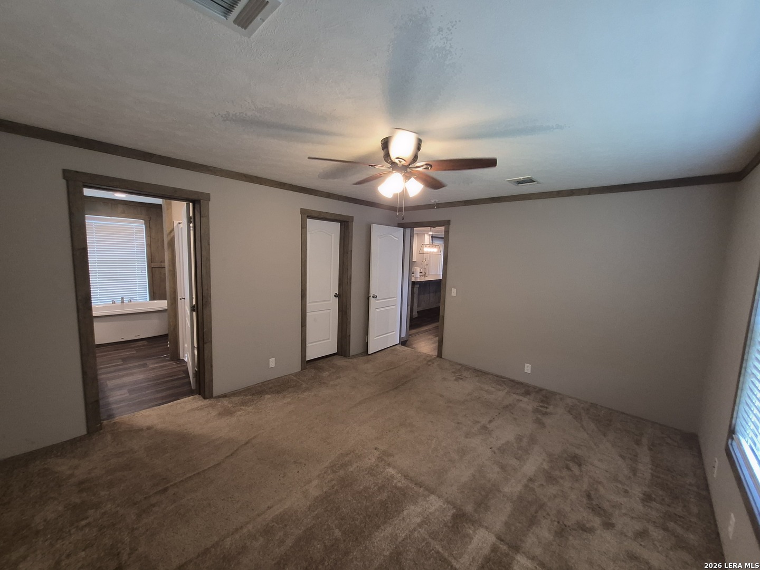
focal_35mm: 13
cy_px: 285
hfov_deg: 106.2
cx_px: 380
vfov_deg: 89.9
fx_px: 285
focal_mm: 1.74
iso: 250
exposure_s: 1/60
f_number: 2.2
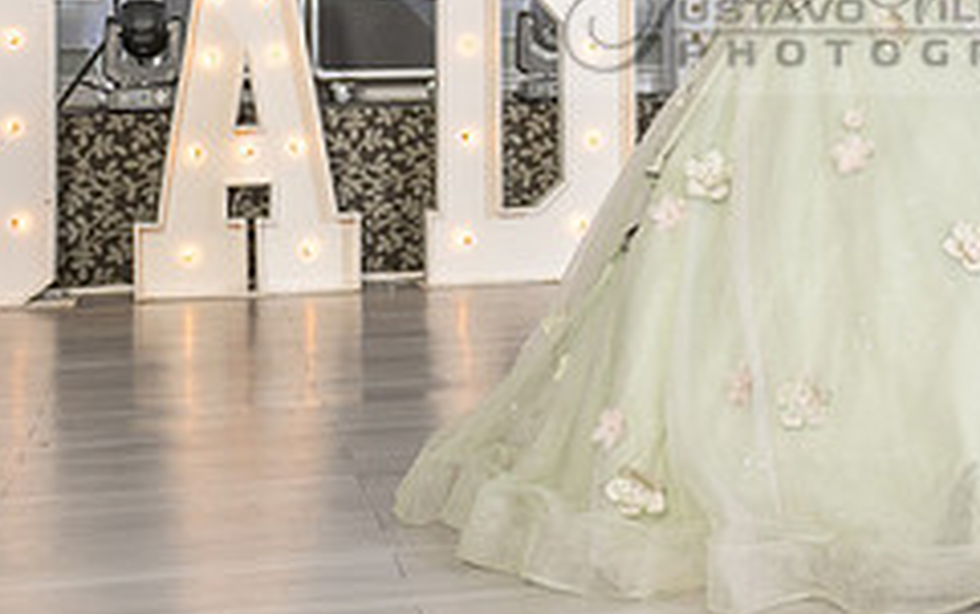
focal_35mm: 87
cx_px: 877
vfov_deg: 14.7
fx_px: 2325
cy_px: -64
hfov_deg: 23.2
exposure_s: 1/160
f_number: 3.5
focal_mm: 27
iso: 500
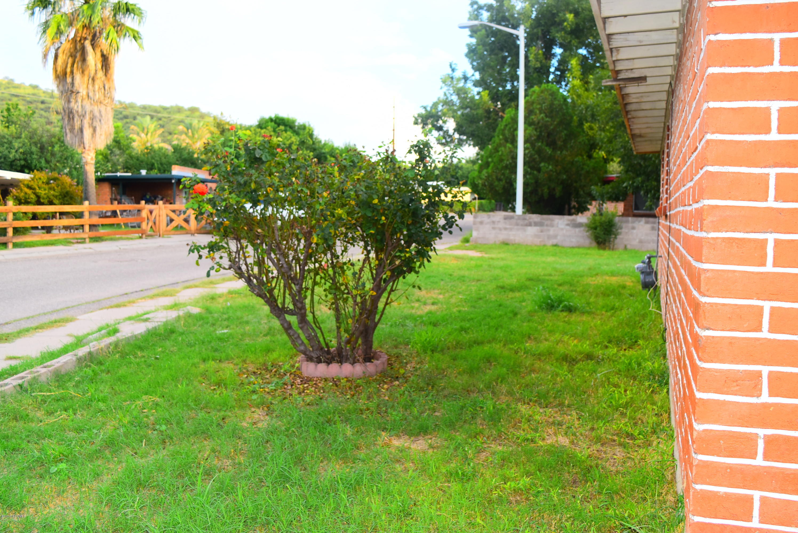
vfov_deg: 38.4
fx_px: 765
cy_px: 266
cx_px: 399
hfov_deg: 55.1
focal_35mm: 34
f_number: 5.6
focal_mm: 23
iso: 180
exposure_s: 1/125
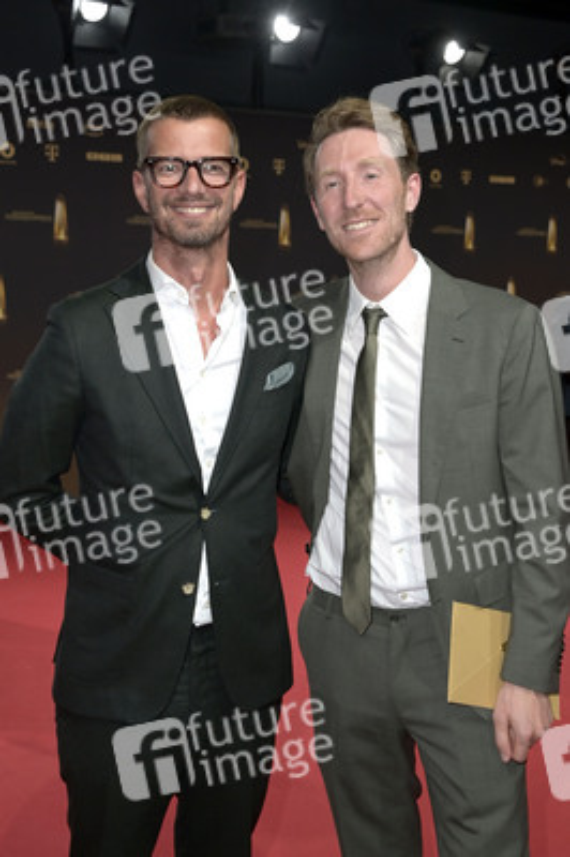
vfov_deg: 43.6
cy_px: 428
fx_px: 1071
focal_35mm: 45
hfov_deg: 29.8
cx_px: 285
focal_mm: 45
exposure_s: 1/250
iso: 1250
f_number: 5.6
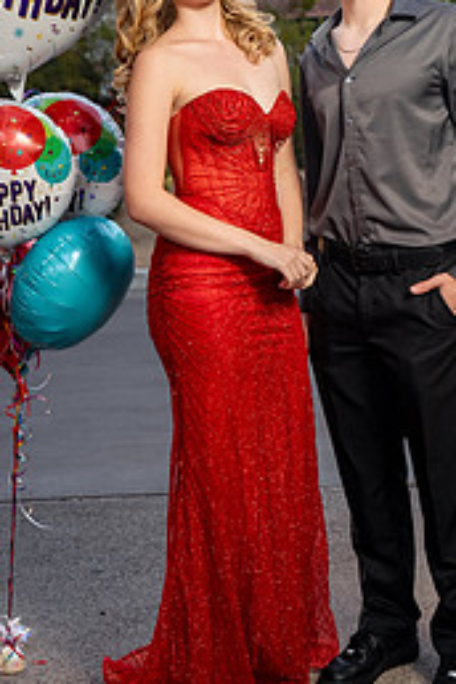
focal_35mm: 75
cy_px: 217
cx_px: 350
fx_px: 1425
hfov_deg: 18.1
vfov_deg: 26.8
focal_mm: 43
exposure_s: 1/80
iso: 800
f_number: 4
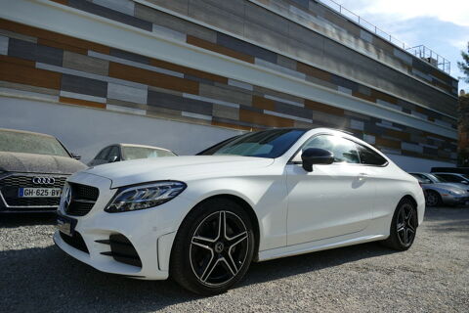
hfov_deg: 71.5
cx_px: 234
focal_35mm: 25
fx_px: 326
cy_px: 156
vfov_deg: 51.3
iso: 125
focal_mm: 9.12
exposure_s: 1/2000
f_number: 2.8
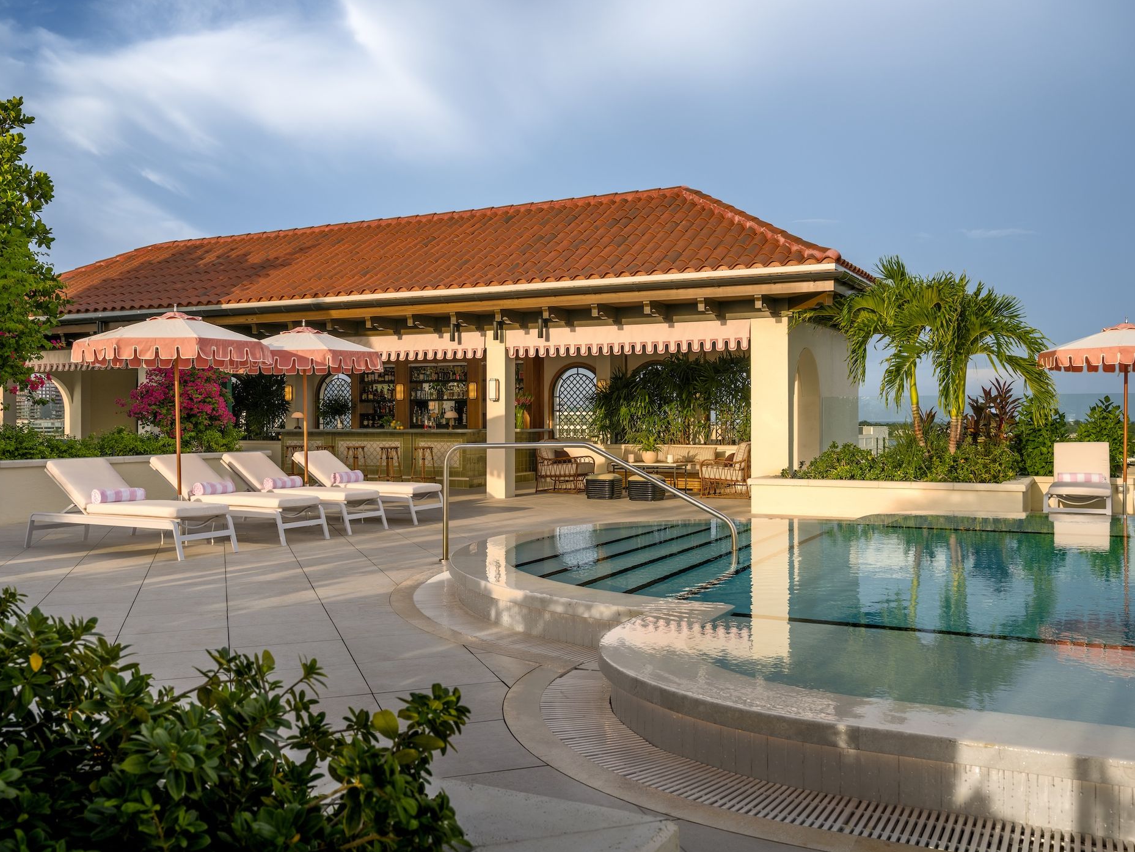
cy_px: 438
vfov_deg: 45.4
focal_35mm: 31
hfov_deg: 58.3
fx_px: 1017
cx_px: 563
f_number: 9
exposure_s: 1/320
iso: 320
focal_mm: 37.6
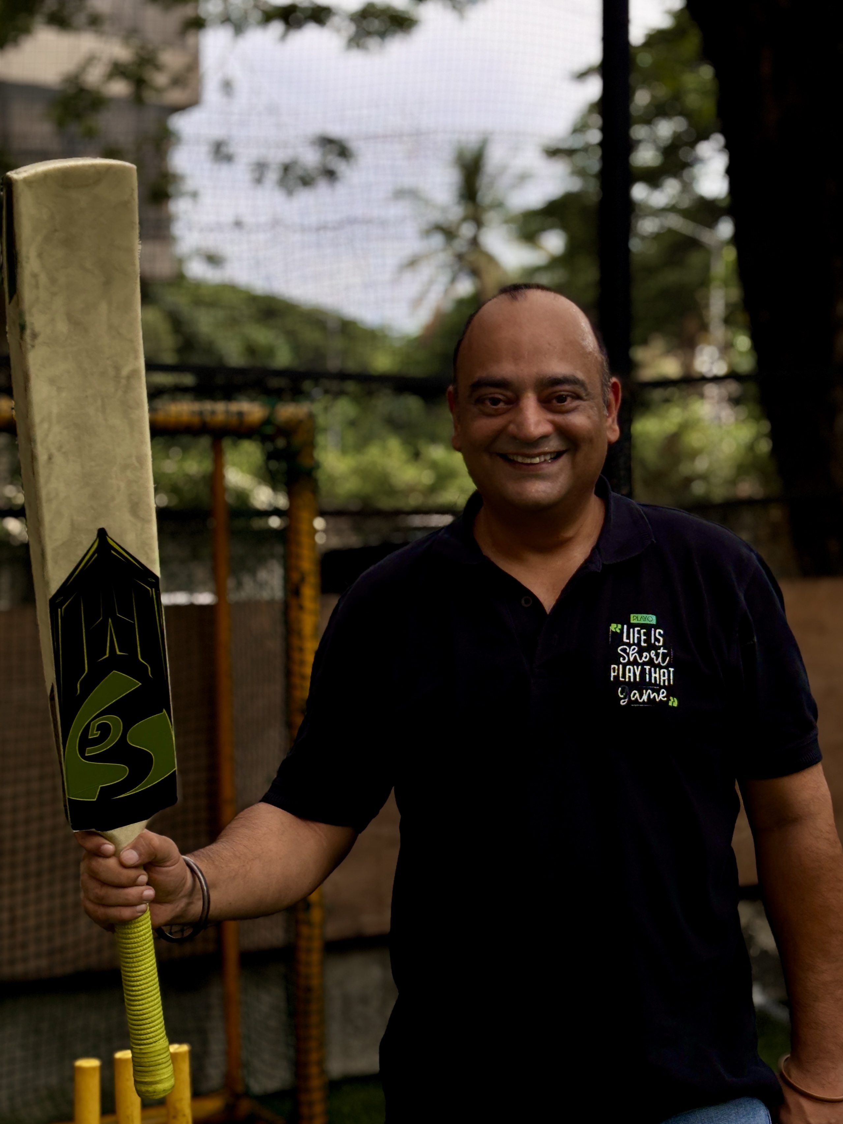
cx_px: 422
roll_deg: +1.8
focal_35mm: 52
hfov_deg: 28.0
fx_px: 1689
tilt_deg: +3.0
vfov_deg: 36.8
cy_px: 562
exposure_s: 1/622
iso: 32
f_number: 1.6
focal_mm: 5.96
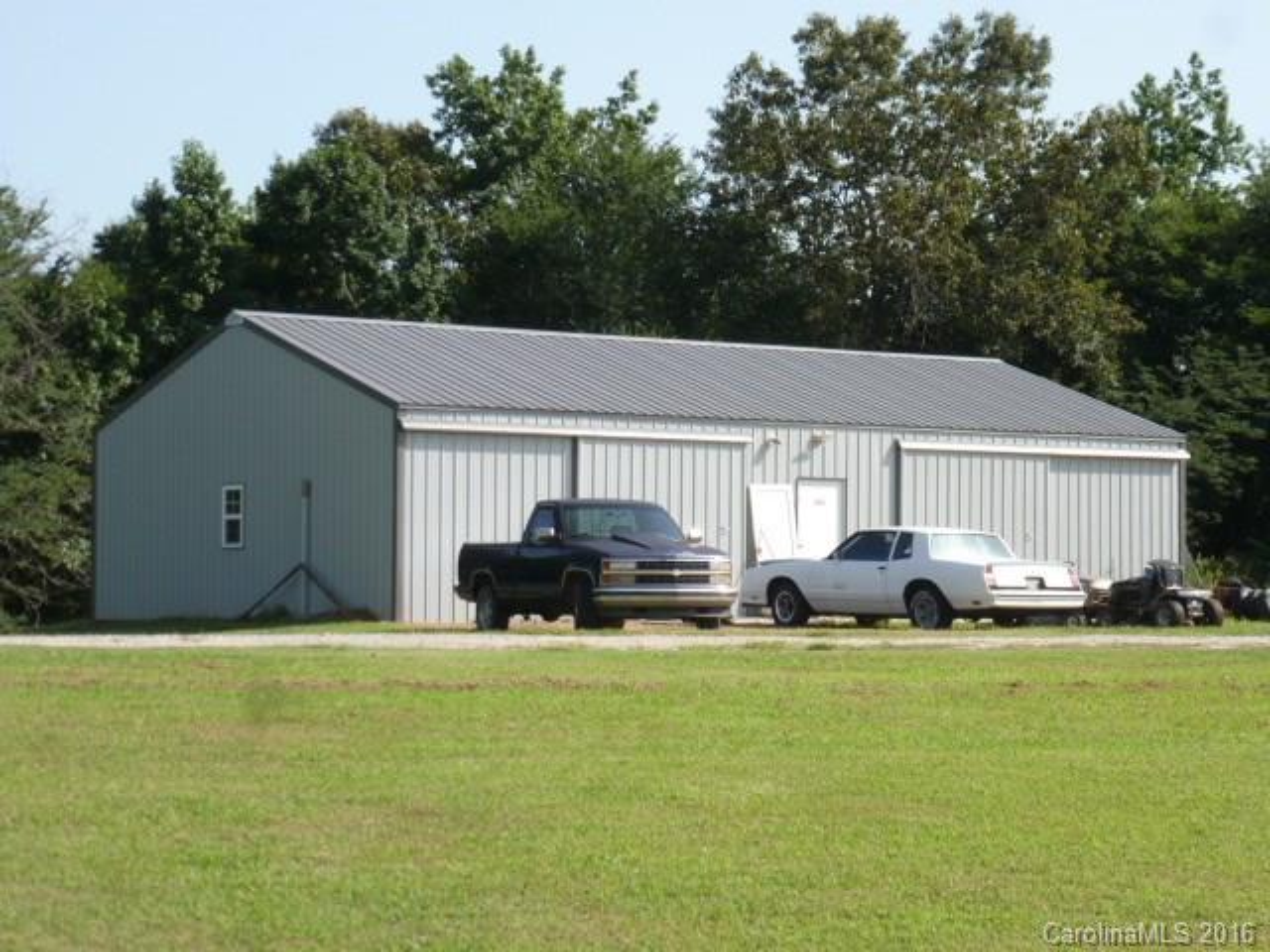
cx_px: 635
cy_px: 476
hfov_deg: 22.0
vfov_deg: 16.6
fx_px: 3265
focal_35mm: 89
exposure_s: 1/320
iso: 100
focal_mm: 16
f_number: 4.9
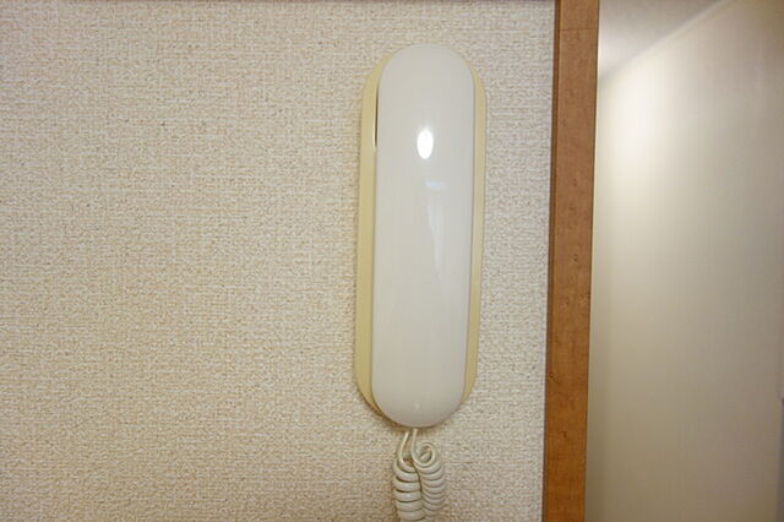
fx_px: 609
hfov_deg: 65.5
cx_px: 392
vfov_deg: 46.4
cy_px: 261
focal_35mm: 28
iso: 125
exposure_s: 1/30
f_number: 1.8
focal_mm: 10.4
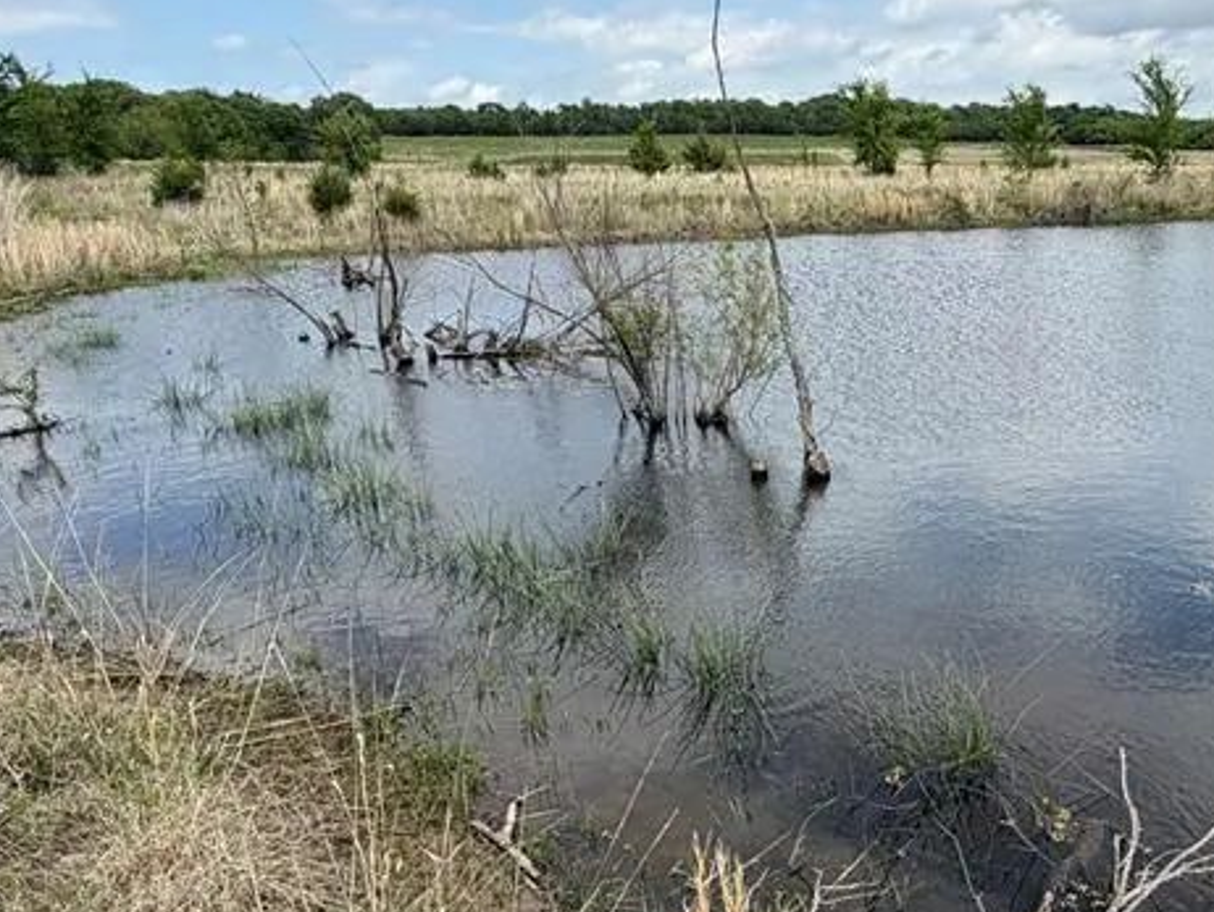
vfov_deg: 45.1
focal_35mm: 31
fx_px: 1088
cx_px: 791
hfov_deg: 57.3
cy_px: 565
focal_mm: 2.22
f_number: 2.2
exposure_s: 1/770
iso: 25
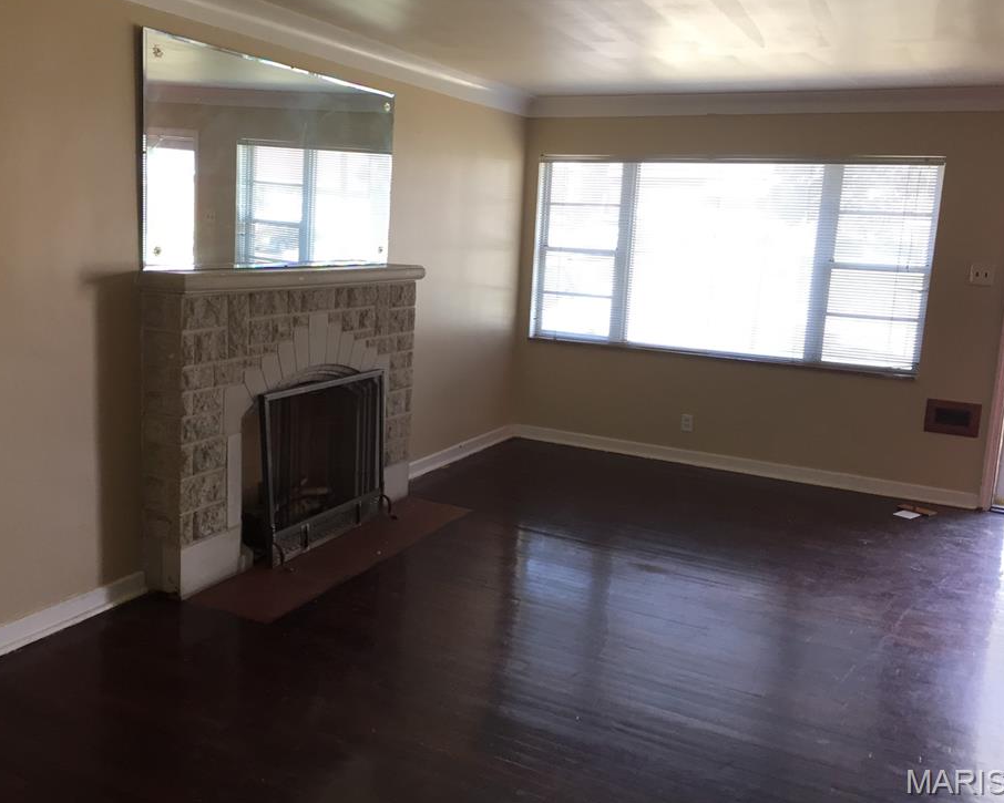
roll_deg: -2.8
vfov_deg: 45.8
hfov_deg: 55.5
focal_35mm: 32
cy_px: 380
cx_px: 450
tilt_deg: -9.2
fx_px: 951
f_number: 2.2
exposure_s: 1/40
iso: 32
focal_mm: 4.15
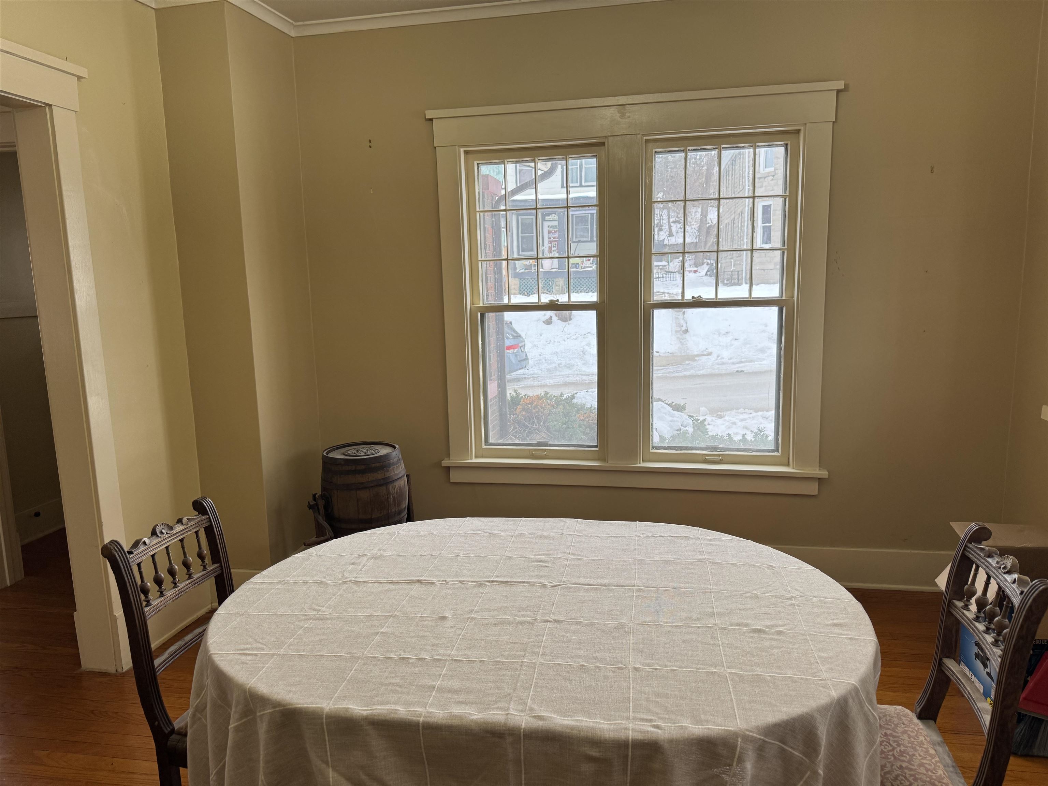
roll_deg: +0.8
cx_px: 524
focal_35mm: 24
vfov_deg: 56.8
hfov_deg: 71.6
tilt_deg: -9.1
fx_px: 727
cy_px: 393
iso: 100
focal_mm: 6.76
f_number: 1.78
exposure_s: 1/121
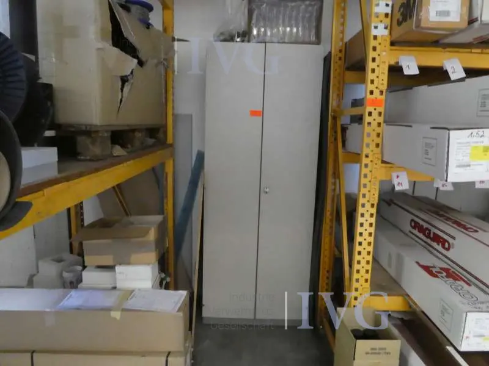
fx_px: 339
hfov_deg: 71.6
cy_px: 183
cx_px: 244
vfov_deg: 56.8
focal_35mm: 24
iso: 1600
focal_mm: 4.3
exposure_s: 1/30
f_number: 3.3
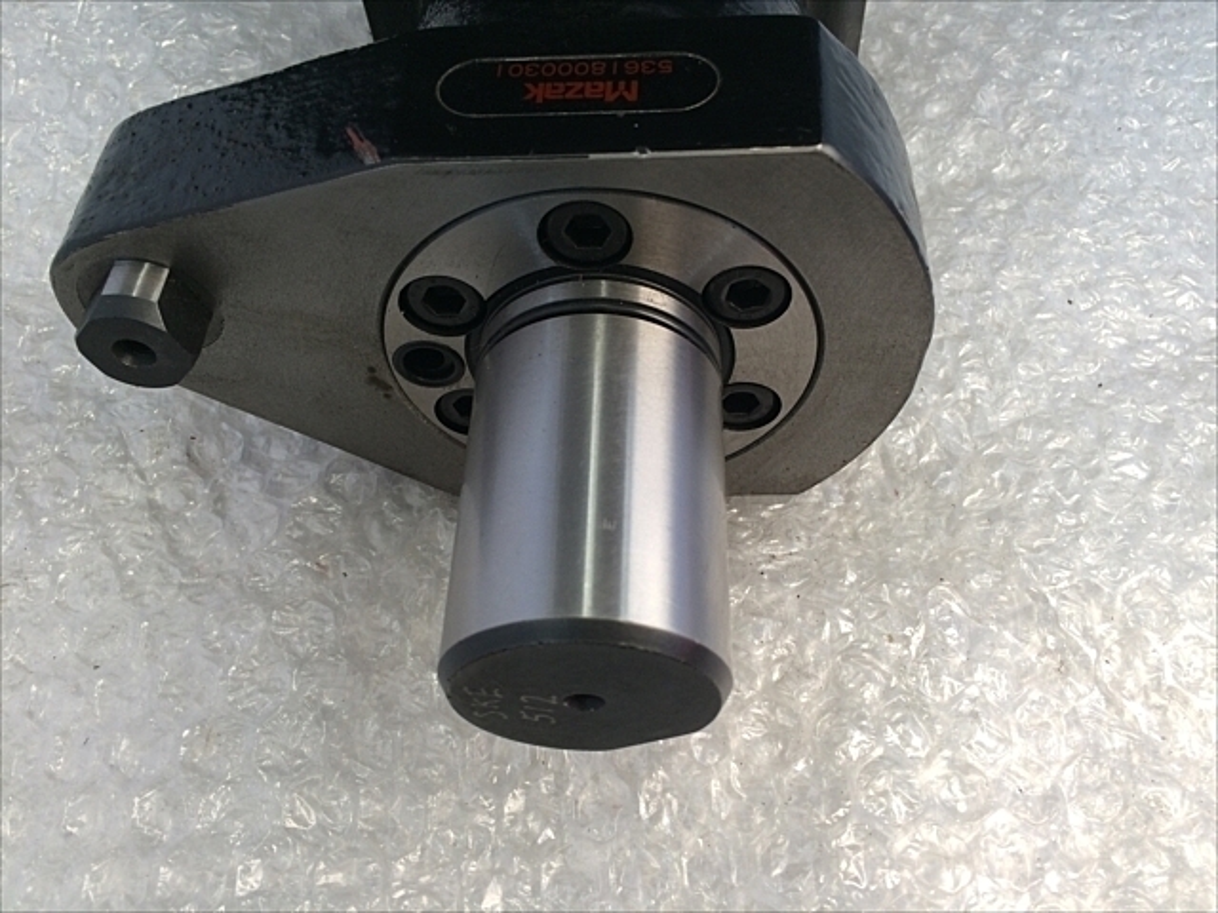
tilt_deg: -62.4
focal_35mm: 29
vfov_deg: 48.2
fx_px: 1020
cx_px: 609
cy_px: 456
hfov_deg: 61.7
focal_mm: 4.15
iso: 40
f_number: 2.2
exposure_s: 1/60
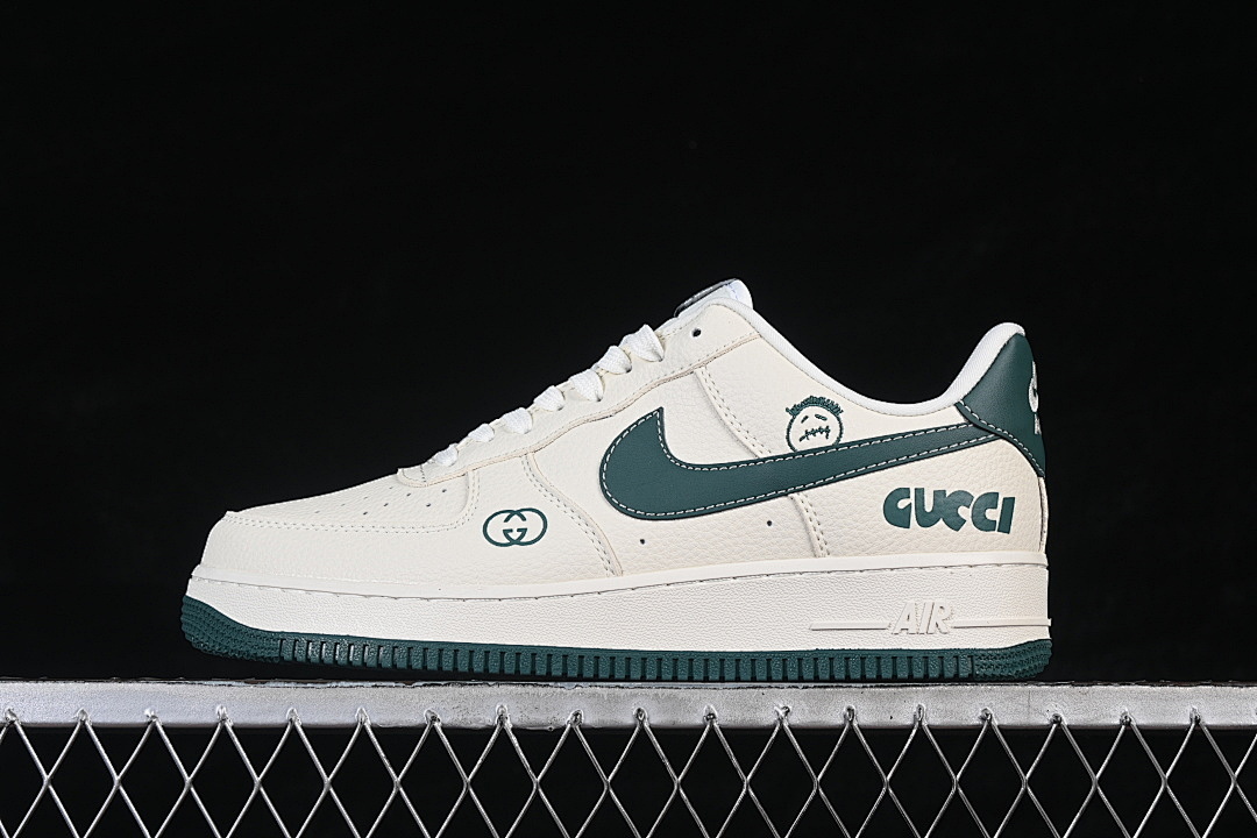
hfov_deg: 27.0
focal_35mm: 75
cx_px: 628
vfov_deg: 18.2
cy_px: 419
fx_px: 2619
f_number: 8
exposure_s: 1/80
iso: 160
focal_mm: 50
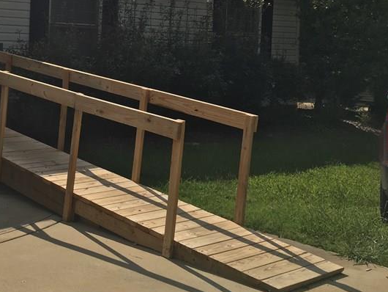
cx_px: 20
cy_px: 44
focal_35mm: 56
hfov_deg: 32.2
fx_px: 628
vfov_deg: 25.5
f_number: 2.2
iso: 25
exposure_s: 1/2653
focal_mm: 4.15
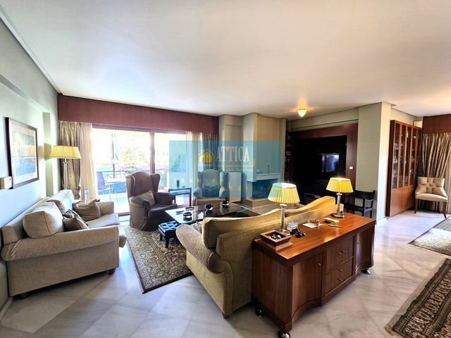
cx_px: 226
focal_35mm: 13
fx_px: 169
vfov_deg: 89.9
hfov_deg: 106.2
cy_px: 169
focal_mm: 2.2
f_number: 2.2
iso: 125
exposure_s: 1/50
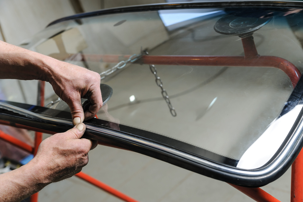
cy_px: 101
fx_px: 631
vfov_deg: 18.2
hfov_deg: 27.0
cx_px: 152
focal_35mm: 75
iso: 320
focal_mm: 75
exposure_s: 1/160
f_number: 7.1
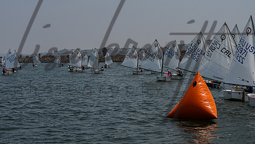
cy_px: 42
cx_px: 130
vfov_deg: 14.7
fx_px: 555
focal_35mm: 82
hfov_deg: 25.9
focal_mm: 50
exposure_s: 1/4000
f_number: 5.6
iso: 320
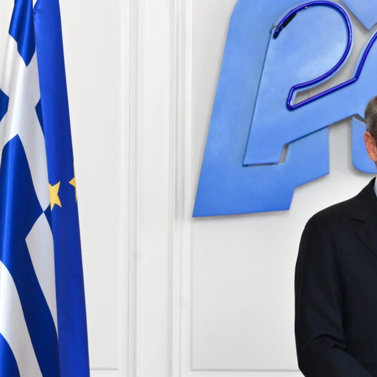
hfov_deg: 6.5
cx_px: 354
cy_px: 200
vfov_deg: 6.5
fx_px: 3302
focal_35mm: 268
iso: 8000
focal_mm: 110
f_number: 7.1
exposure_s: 1/500
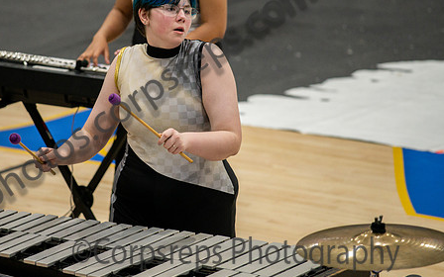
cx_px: 164
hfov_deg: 7.9
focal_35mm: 264
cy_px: 95
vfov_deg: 5.0
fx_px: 3195
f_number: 4
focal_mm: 200
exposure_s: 1/500
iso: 2500
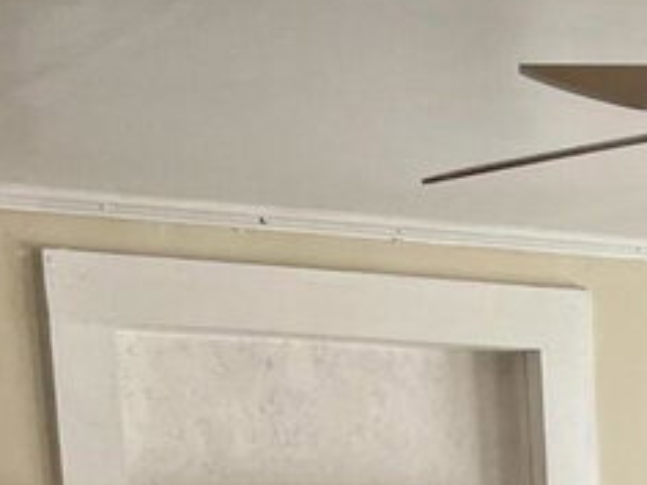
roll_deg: +1.5
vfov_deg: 9.9
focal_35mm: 132
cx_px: 1003
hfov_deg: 13.9
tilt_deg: -12.4
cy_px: 1145
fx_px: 2467
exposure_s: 1/121
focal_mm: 4.2
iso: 100
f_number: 1.6
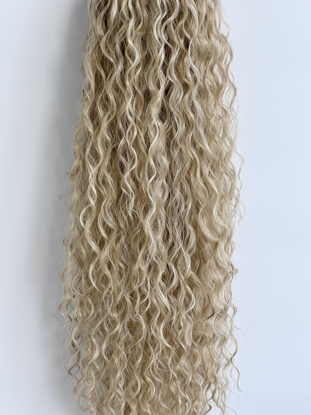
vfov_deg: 25.3
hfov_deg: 19.1
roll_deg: +1.4
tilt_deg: -12.1
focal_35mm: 77
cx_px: 156
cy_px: 208
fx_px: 922
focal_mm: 9
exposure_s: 1/99
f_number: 2.8
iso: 40
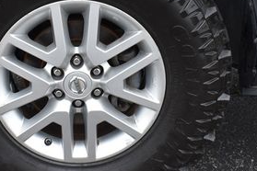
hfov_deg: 32.0
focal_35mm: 62
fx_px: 443
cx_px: 78
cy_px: 35
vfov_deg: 21.6
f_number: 5.6
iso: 250
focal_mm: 18
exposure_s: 1/250
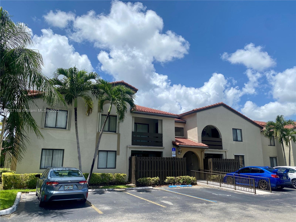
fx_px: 222
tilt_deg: +13.6
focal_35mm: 26
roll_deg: -0.7
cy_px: 111
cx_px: 148
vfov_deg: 53.1
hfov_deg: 67.3
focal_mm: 4.25
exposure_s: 1/4115
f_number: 1.8
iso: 32
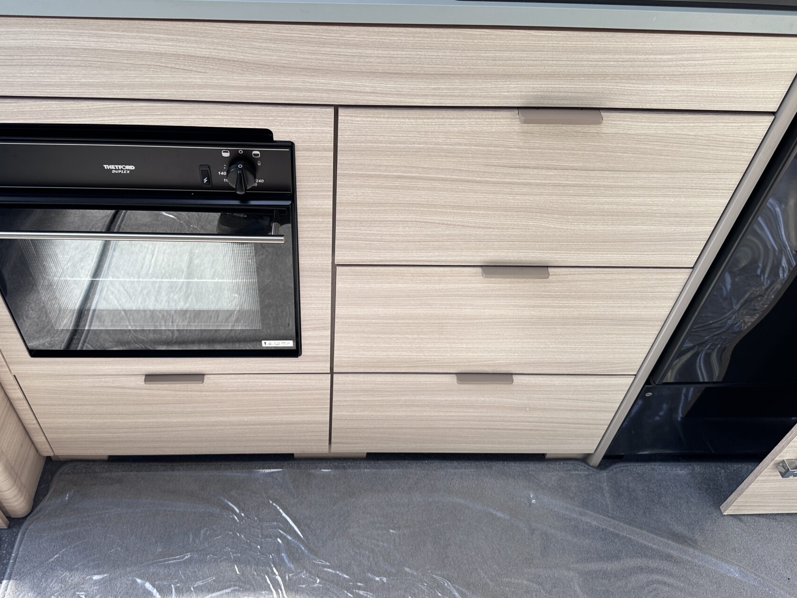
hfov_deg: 61.5
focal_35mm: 29
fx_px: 668
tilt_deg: -45.2
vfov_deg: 48.2
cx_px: 355
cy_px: 283
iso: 64
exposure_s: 1/121
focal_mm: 6.86
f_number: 1.78
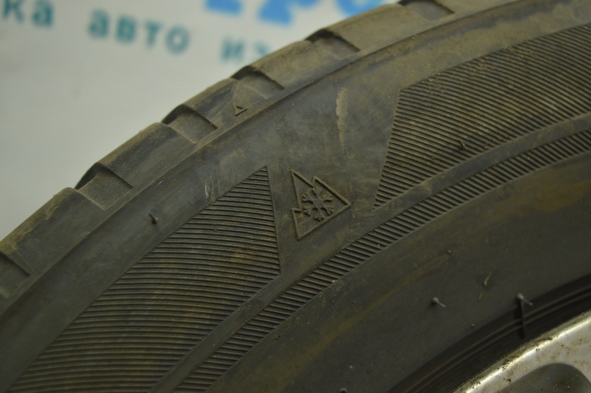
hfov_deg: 38.9
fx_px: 837
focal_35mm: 51
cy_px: 196
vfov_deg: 26.4
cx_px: 296
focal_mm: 34
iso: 400
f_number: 4.5
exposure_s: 1/40
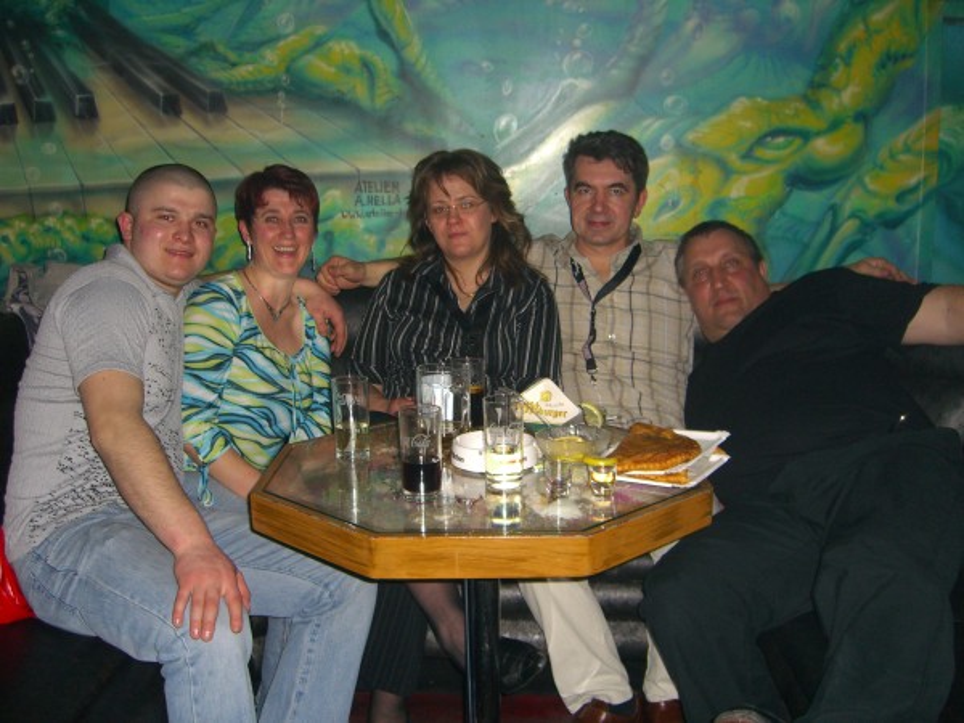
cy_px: 362
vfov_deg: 37.7
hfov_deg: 49.0
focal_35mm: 38
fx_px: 1058
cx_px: 482
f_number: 2.8
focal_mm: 7.9
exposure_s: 1/60
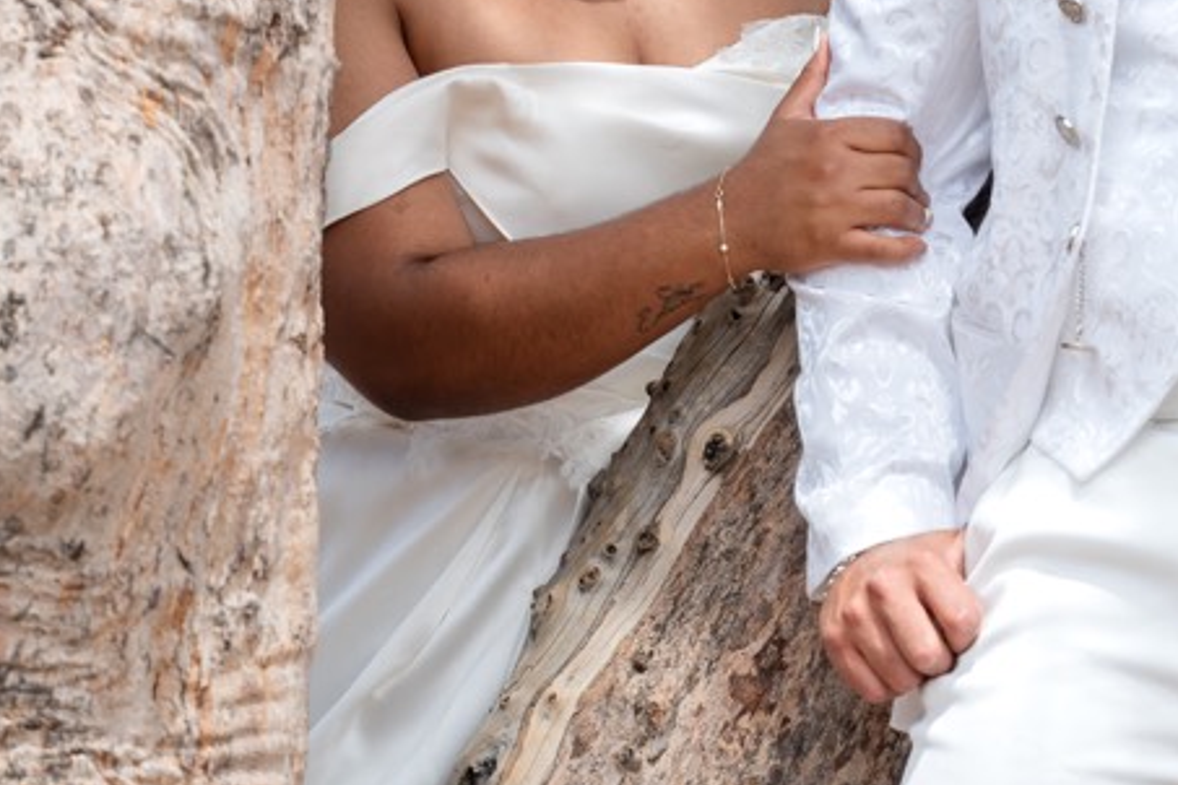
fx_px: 15607
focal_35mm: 477
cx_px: 871
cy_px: -164
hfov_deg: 4.3
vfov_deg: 2.9
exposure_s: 1/2000
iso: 100
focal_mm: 180
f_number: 2.8
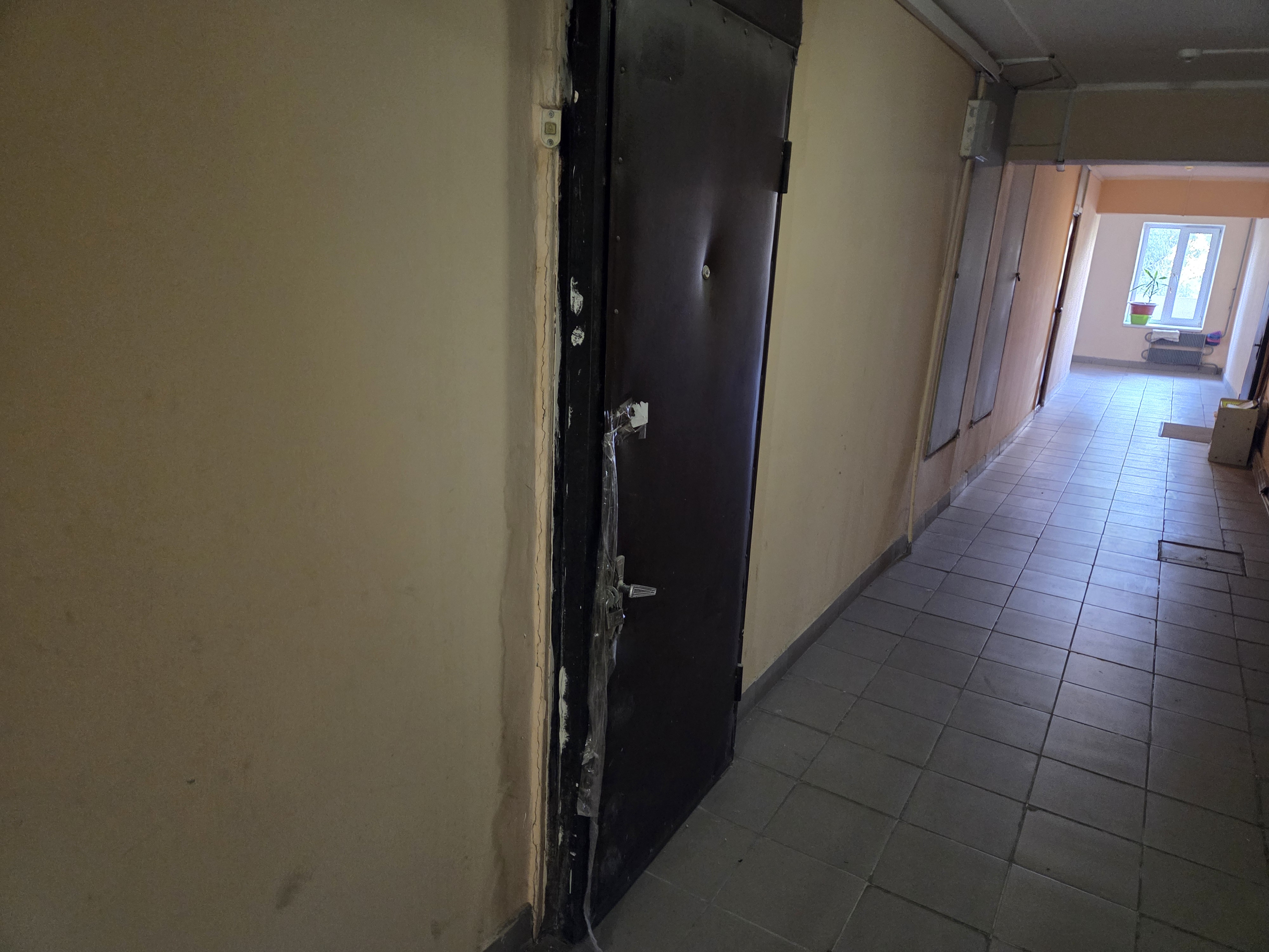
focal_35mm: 23
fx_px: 843
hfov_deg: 73.9
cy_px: 476
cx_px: 634
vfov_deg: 58.9
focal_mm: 5.4
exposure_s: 1/50
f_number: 1.8
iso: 1600
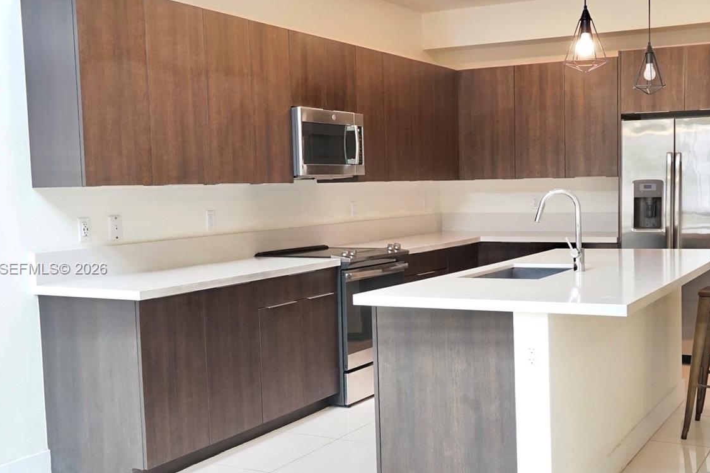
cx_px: 415
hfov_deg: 44.3
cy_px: 270
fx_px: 868
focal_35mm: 44
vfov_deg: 30.5
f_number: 4
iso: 1000
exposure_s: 1/60
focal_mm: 21
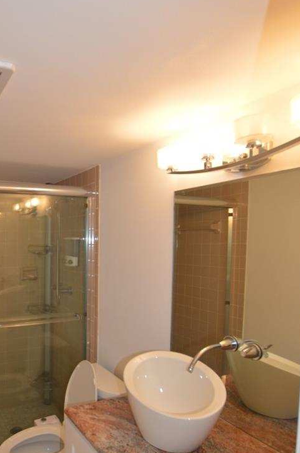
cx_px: 57
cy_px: 249
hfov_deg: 48.1
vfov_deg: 71.4
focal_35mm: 25
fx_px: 313
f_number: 4
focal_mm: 10
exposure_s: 1/80
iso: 400
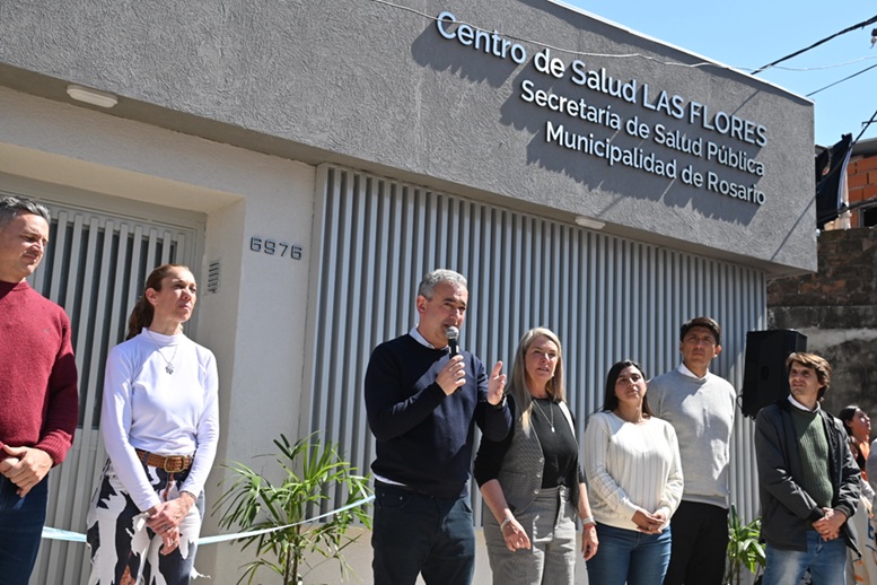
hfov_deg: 42.7
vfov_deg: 29.2
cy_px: 292
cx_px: 438
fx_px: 1121
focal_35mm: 46
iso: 320
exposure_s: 1/500
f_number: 8
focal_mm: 46
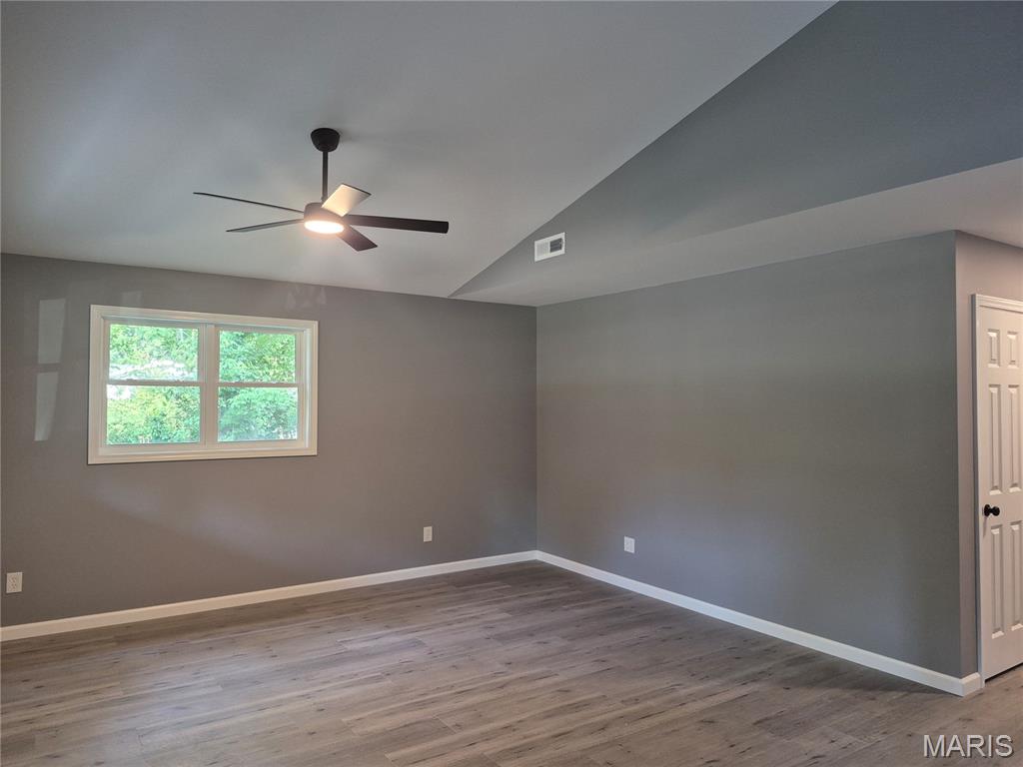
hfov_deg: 73.9
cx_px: 512
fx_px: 680
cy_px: 384
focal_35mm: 23
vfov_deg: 58.9
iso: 500
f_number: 1.8
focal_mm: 5.4
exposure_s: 1/120
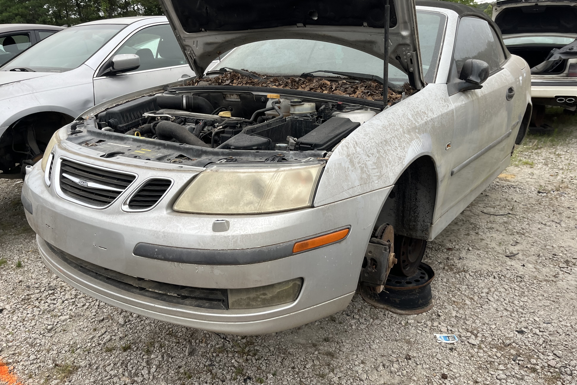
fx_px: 449
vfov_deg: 46.4
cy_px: 188
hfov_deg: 65.5
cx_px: 285
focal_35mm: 28
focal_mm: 5.1
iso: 50
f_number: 1.6
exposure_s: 1/487
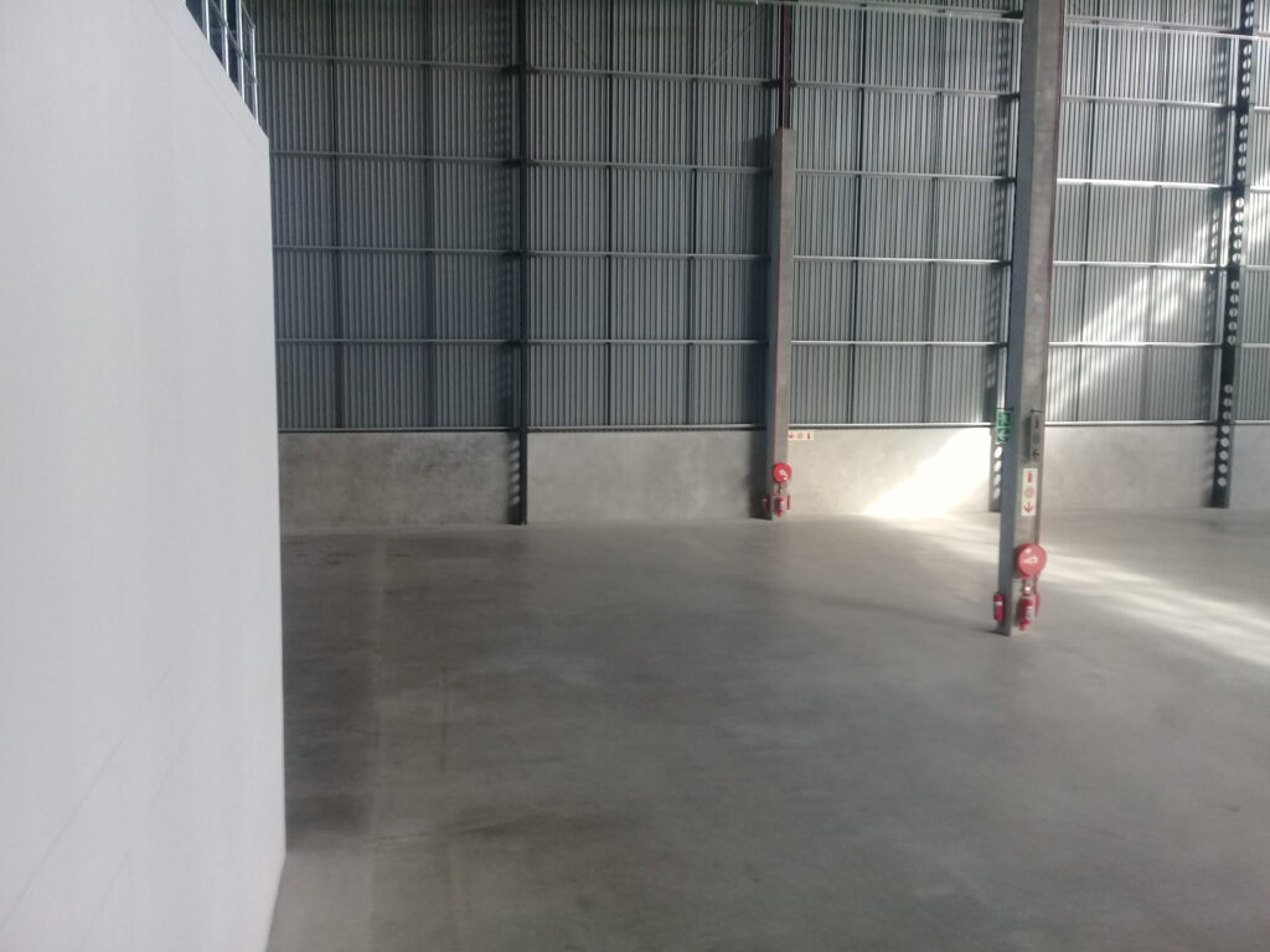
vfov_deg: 45.4
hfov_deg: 58.4
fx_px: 1137
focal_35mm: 31
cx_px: 635
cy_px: 476
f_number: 2.2
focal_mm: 3.3
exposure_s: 1/33
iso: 100
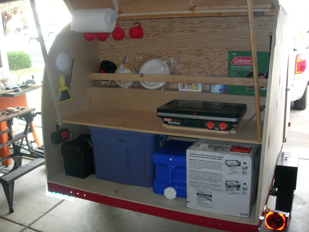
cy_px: 116
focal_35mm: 38
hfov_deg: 49.0
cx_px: 154
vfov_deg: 37.7
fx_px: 339
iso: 64
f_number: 2.8
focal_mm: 7.8
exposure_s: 1/60.1
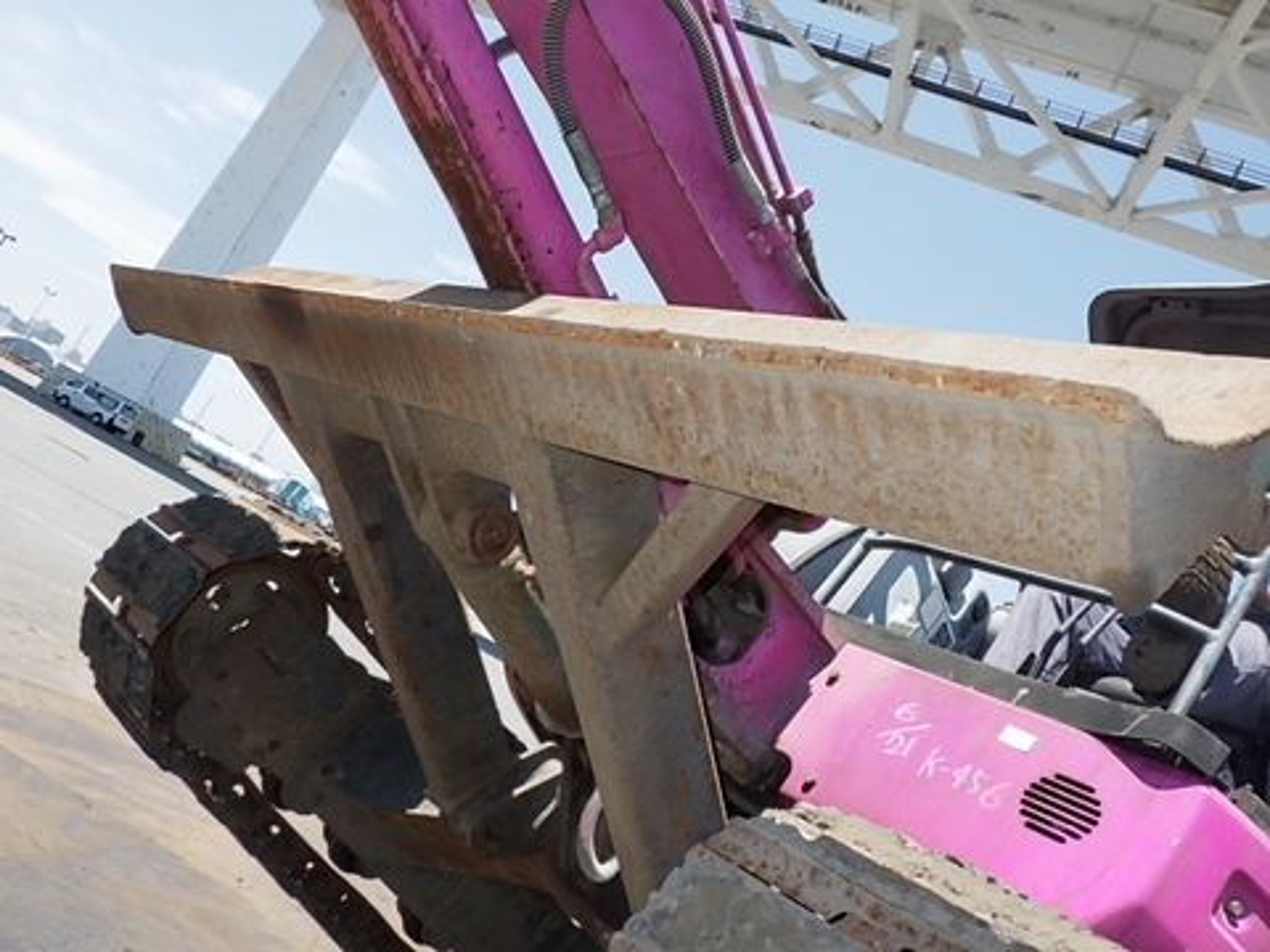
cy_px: 476
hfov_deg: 63.4
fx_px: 1027
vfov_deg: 49.7
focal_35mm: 28
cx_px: 635
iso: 250
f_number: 4.2
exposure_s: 1/800
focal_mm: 5
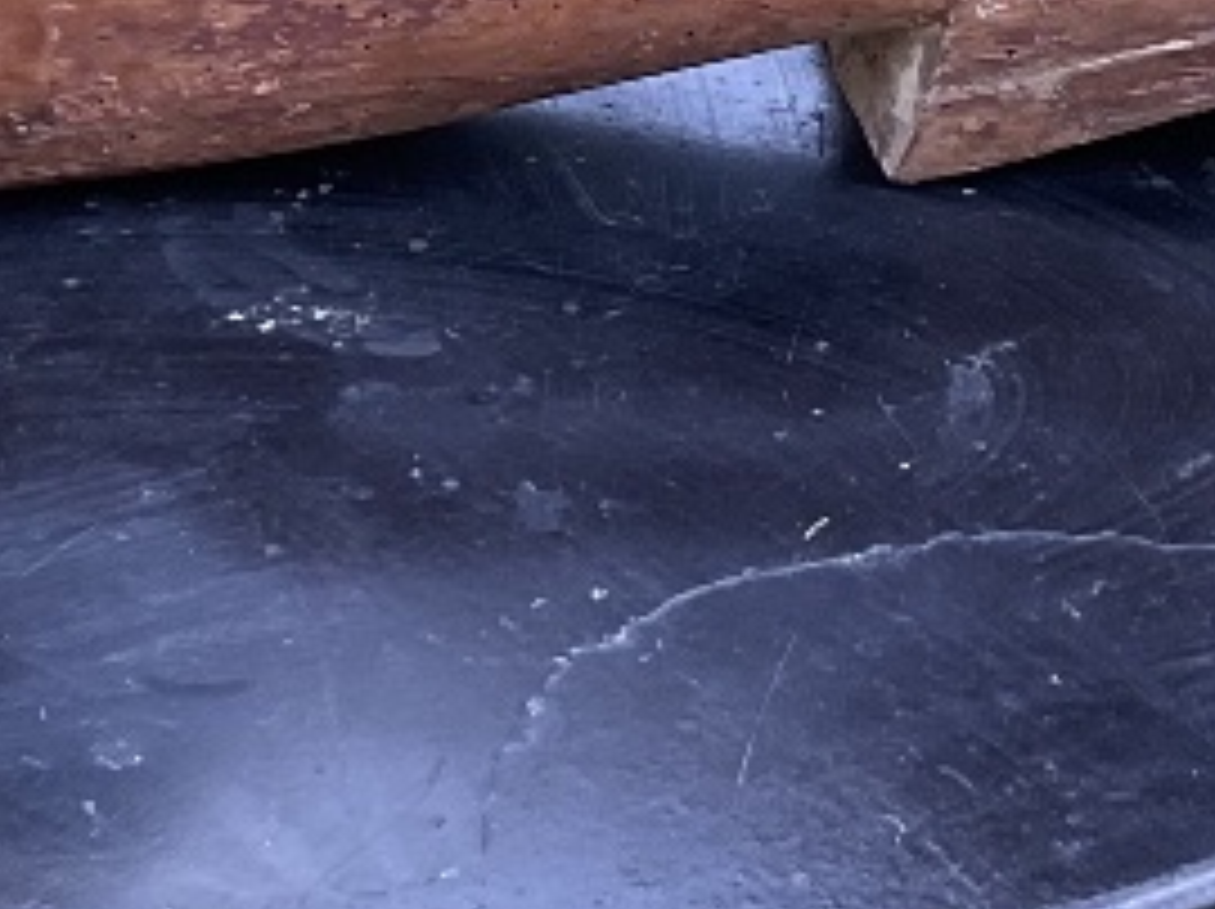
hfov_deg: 15.1
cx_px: 99
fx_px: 4524
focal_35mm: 129
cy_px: -310
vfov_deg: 11.2
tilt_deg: -24.3
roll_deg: -1.0
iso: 16
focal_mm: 3
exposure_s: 1/286
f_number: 1.8
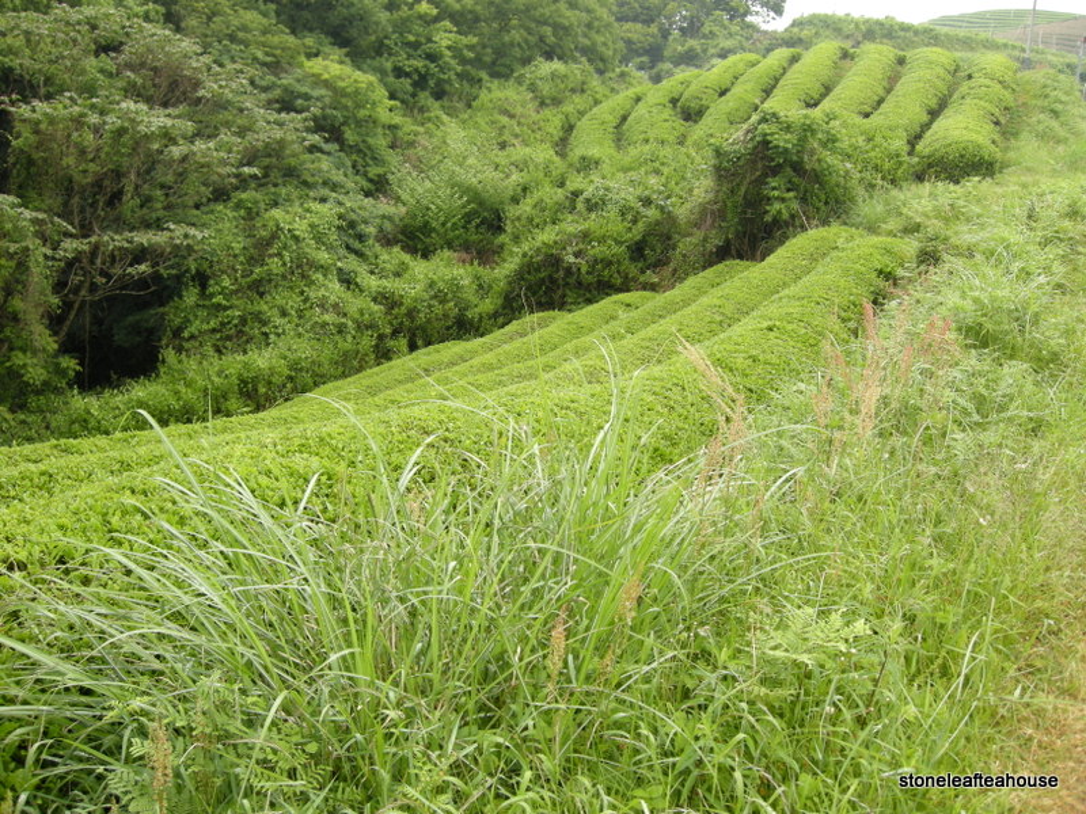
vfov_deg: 40.7
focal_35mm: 35
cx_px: 543
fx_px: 1098
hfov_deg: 52.6
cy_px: 407
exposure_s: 1/81
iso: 64
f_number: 3.8
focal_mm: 7.5
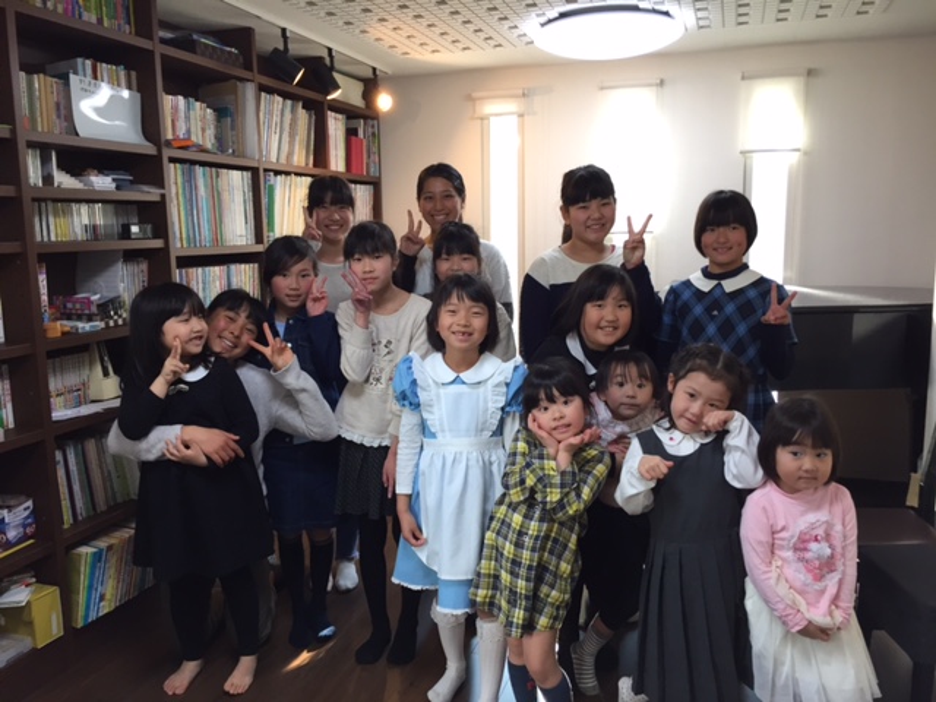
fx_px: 784
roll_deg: +1.5
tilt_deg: -8.2
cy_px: 351
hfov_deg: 61.7
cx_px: 468
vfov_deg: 48.2
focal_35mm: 29
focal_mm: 4.15
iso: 32
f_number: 2.2
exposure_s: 1/30
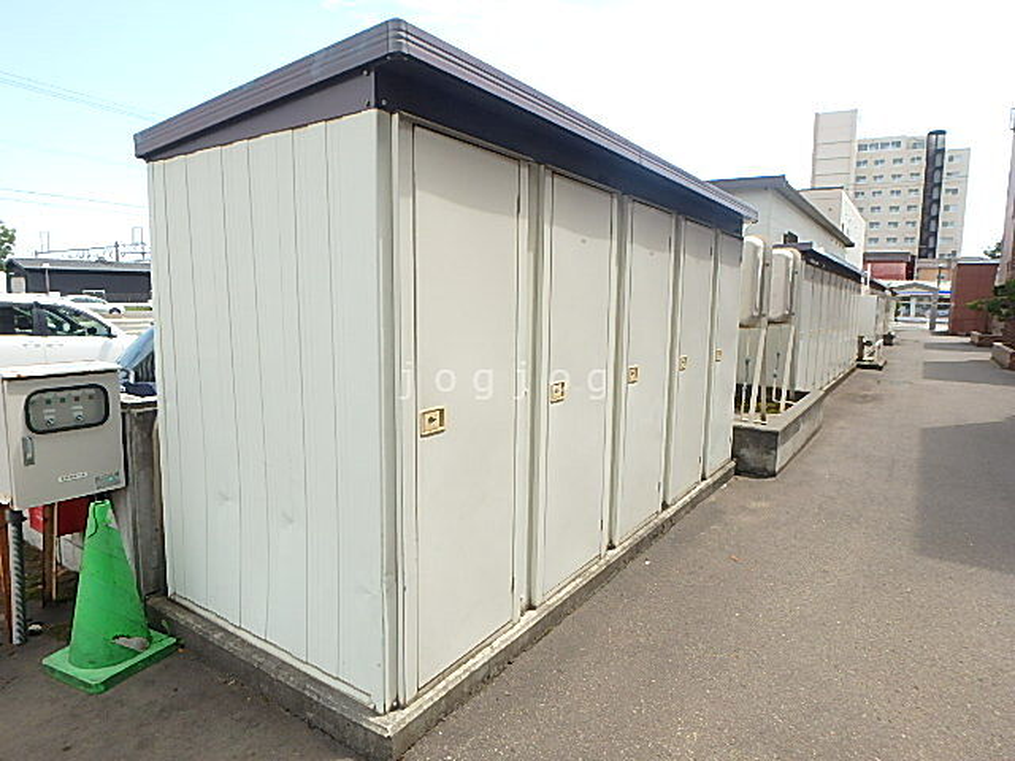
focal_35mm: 21
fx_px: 616
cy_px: 380
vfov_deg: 63.4
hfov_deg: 79.0
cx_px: 508
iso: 125
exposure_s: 1/500
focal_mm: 3.7
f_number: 3.5
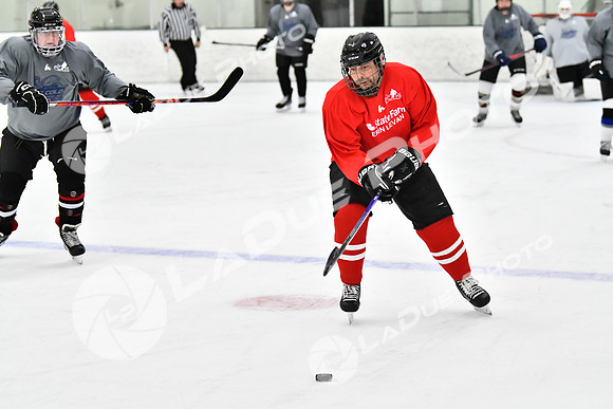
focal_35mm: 129
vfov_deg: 10.6
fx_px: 2197
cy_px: 204
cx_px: 306
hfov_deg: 15.9
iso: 5000
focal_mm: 86
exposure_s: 1/1250
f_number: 2.8
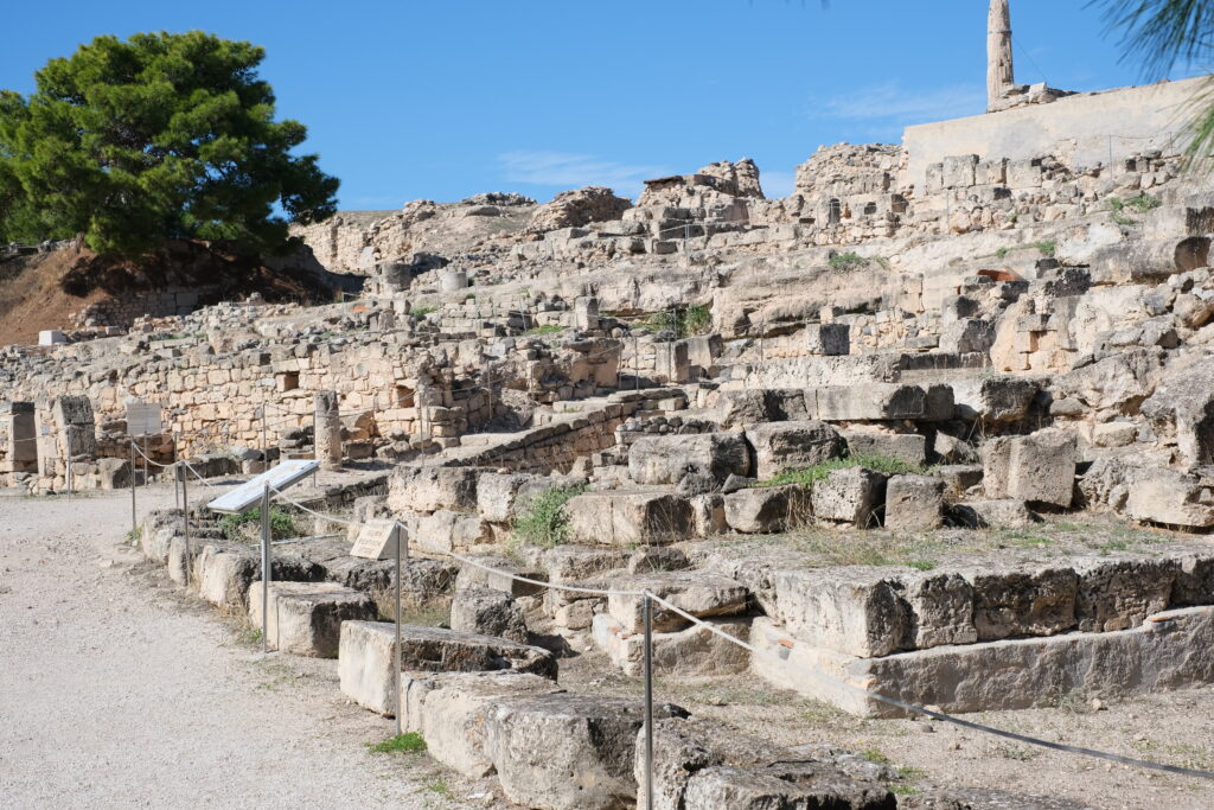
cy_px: 405
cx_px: 607
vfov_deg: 25.5
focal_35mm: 53
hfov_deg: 37.5
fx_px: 1787
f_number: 5.6
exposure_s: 1/1400
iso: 320
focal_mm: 35
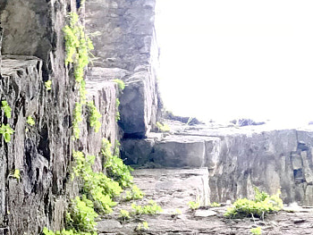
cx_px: 282
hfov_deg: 15.2
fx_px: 1158
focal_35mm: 128
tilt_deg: +87.8
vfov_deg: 11.5
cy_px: 15
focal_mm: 3.99
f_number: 1.8
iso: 40
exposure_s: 1/100
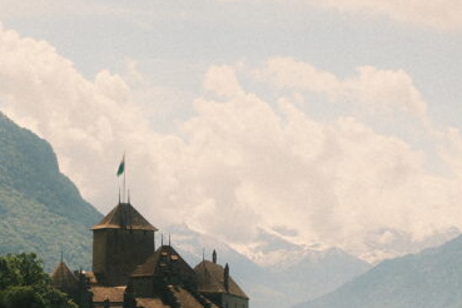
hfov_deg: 12.7
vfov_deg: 8.4
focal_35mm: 161
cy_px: 370
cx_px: 94
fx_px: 2066
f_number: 6.4
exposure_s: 1/280
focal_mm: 38.6
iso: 500
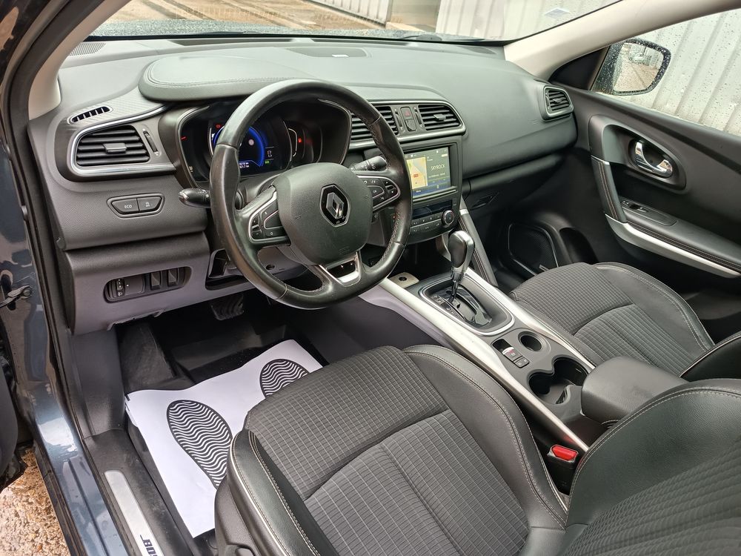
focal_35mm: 24
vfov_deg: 56.8
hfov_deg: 71.6
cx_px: 370
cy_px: 278
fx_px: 514
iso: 242
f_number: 1.7
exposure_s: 1/50
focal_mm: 5.24
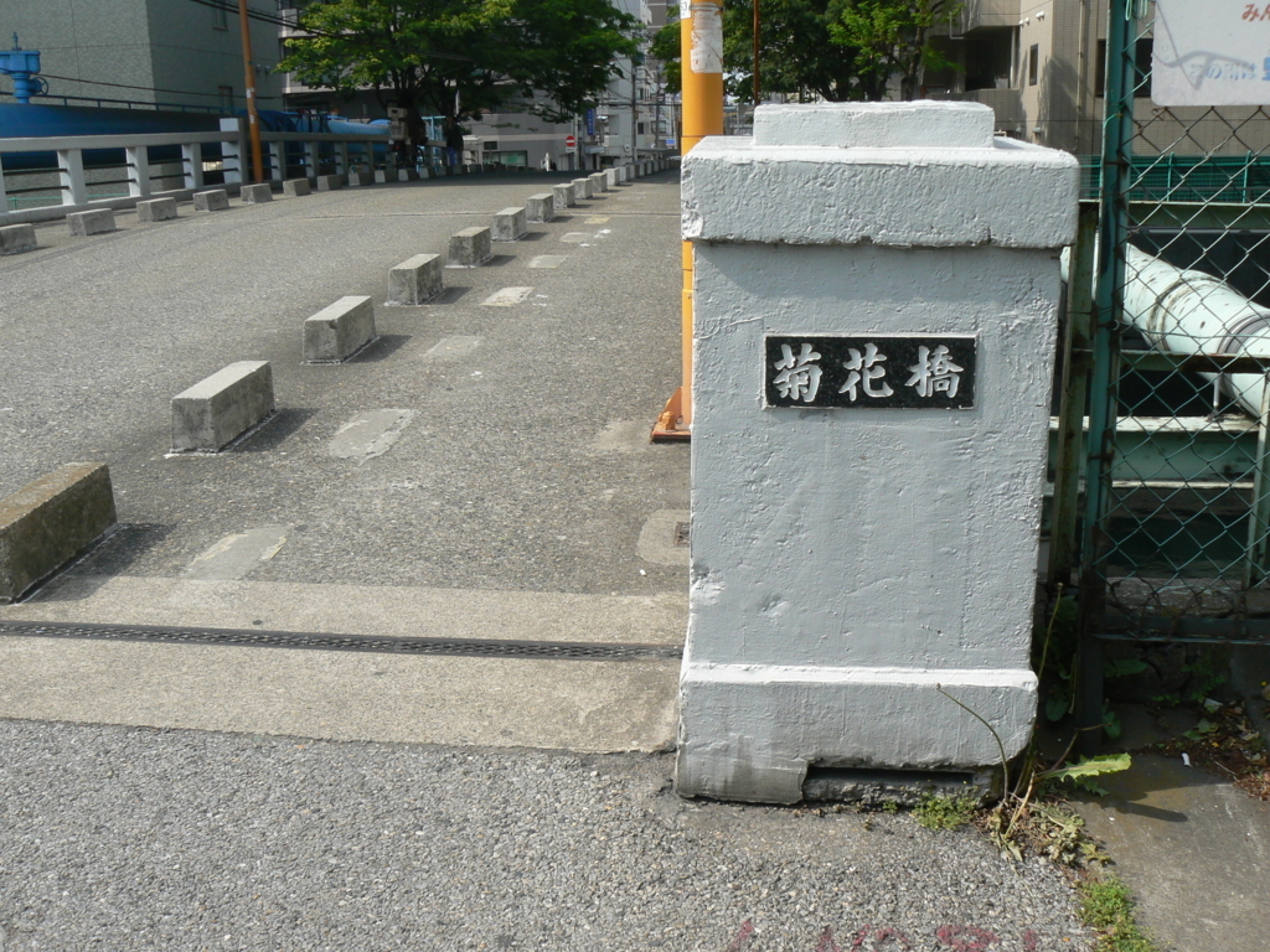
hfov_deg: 51.4
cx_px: 635
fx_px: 1321
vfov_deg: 39.7
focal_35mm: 36
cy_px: 476
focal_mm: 6
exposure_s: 1/400
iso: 80
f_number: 5.6
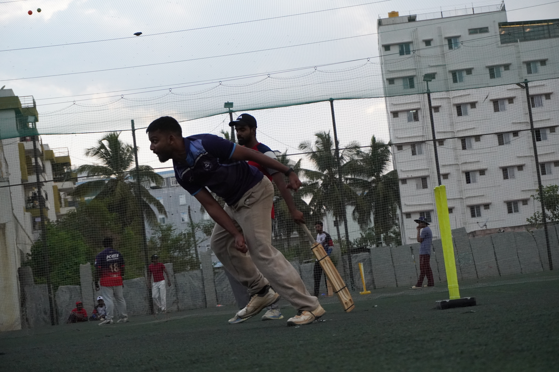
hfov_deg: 27.0
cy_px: 186
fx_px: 1164
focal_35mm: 75
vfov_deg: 18.2
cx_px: 280
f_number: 5.6
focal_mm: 50
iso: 2500
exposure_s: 1/1000
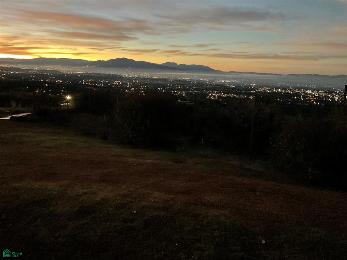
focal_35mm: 29
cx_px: 174
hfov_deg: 61.7
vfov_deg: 48.2
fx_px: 291
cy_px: 130
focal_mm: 3
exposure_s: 1/17
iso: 500
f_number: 1.8
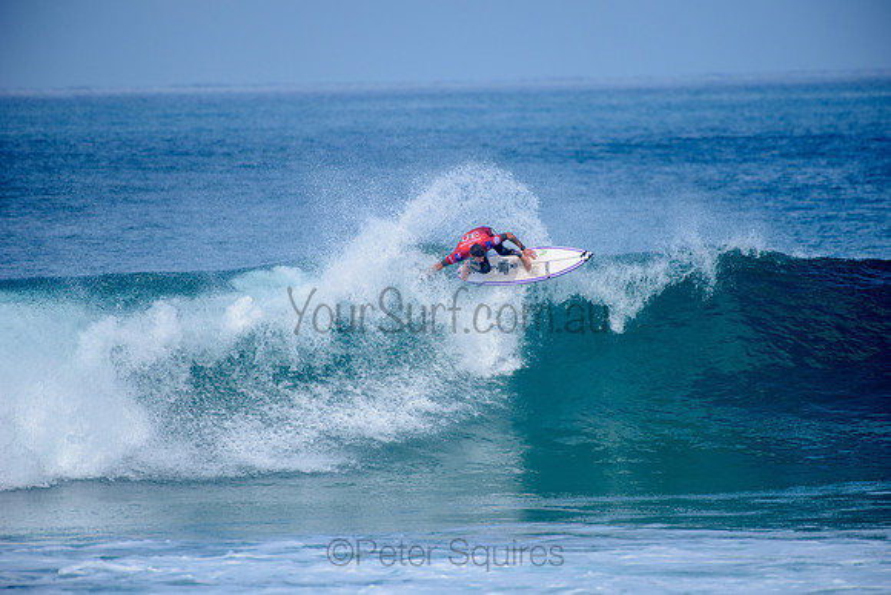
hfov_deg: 4.1
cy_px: 298
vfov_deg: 2.8
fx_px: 12380
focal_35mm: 500
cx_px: 446
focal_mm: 500
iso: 200
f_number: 5.6
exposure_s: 1/2000
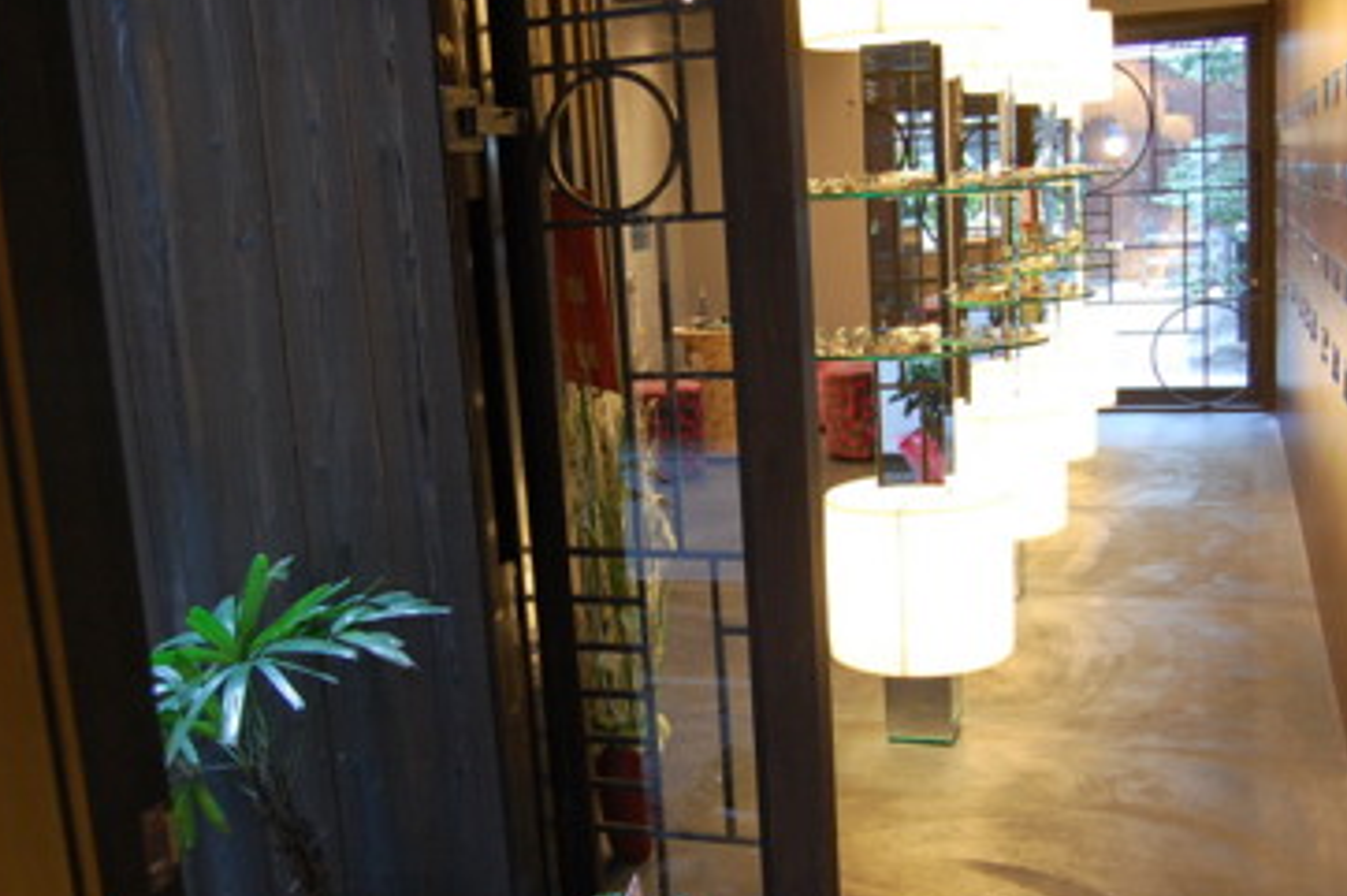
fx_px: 1533
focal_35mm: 41
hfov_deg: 47.4
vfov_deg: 32.6
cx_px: 666
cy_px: 467
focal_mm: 22
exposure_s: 1/25
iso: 800
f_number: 3.8
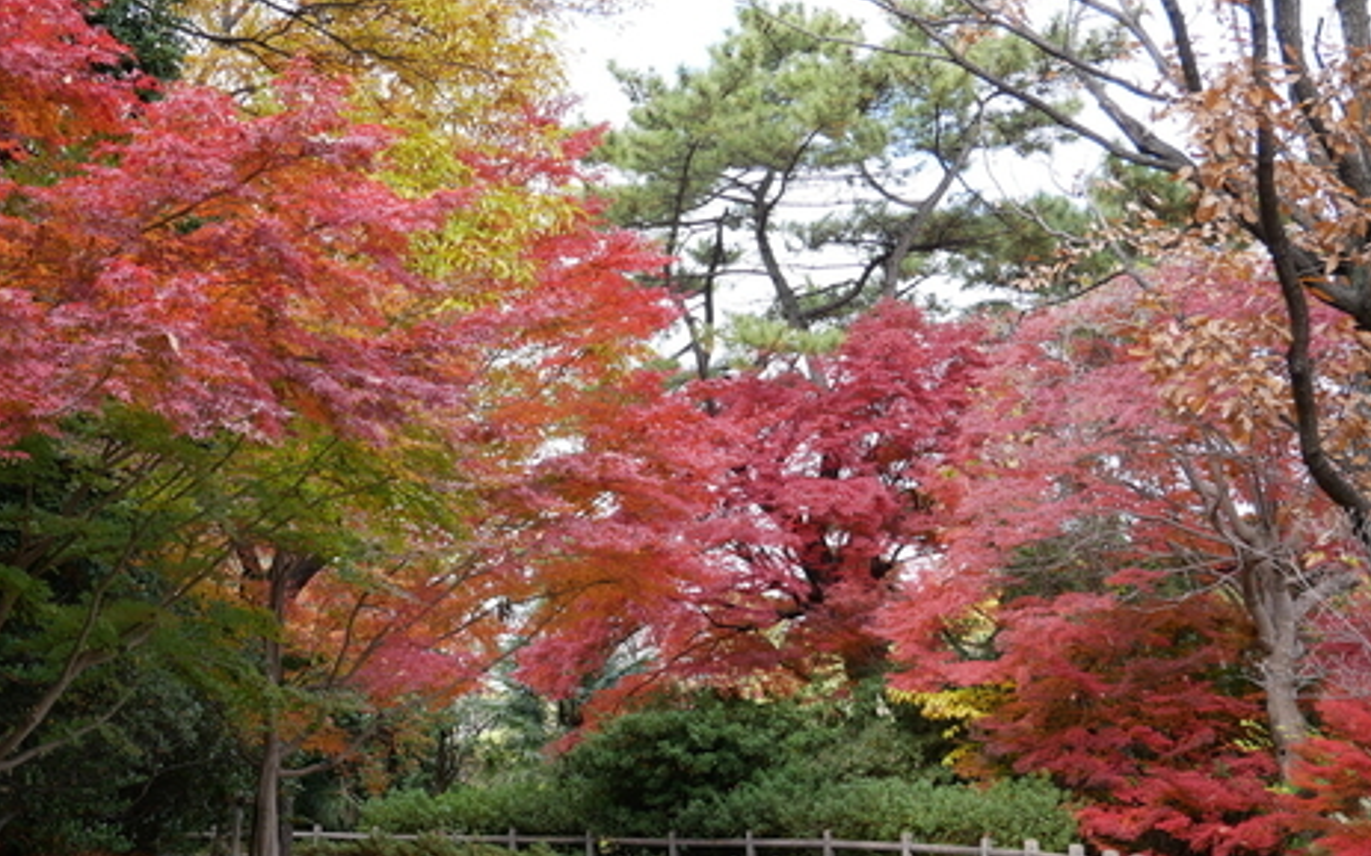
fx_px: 2054
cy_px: 508
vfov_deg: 23.5
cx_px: 492
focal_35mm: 55
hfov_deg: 36.6
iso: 200
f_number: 5
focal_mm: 20
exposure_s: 1/125
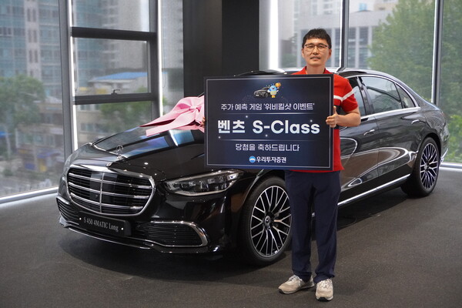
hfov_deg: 42.3
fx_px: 597
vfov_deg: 28.9
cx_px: 231
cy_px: 154
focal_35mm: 46
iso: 5000
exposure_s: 1/160
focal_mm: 31
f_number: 5
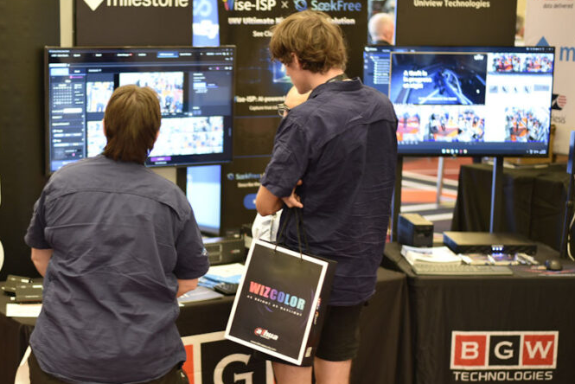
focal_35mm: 77
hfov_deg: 26.1
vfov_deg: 17.7
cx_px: 186
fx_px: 1230
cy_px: 248
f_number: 1.8
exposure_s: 1/60
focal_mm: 50
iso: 800
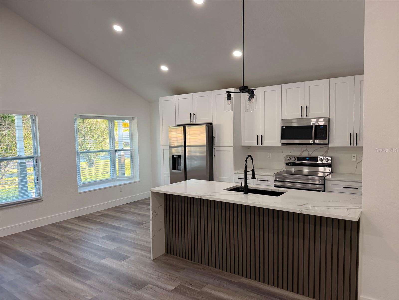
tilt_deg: -4.1
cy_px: 150
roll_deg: +1.0
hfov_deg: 71.6
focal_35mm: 24
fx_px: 277
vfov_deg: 56.8
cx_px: 200
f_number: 1.78
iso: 160
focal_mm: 6.76
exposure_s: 1/120
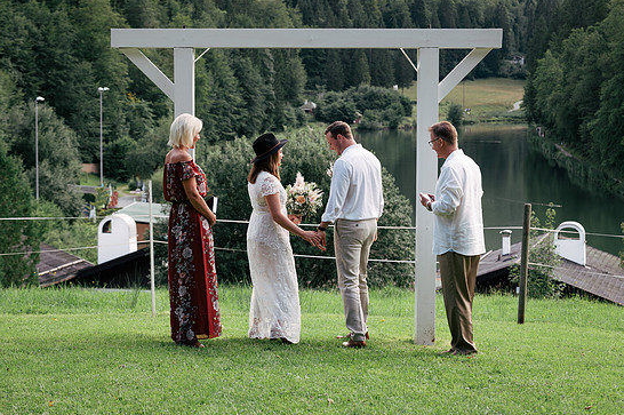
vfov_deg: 14.4
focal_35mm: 95
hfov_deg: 21.5
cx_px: 323
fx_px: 1645
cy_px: 199
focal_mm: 86
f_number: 6.3
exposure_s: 1/200
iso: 320
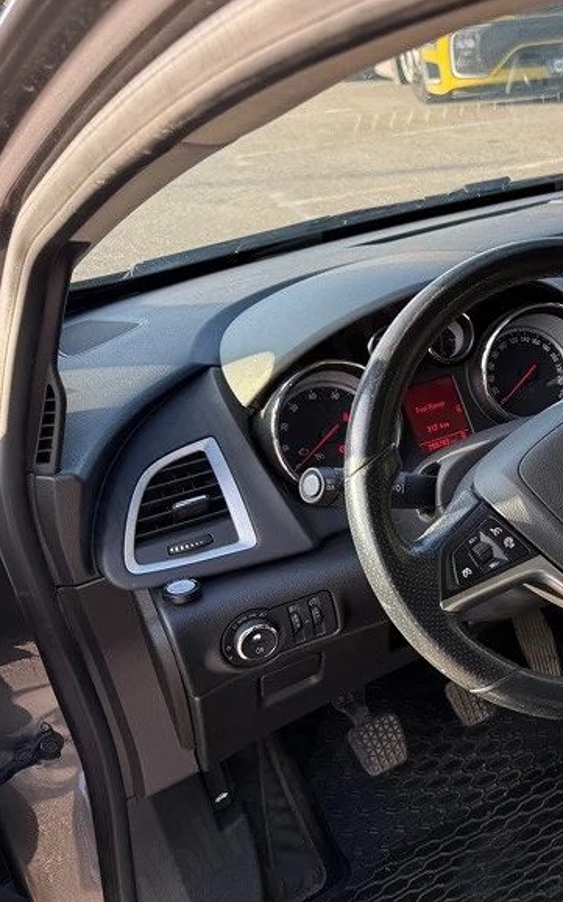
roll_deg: +4.2
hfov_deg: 25.0
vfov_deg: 45.3
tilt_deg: -23.2
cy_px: 437
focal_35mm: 44
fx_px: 1081
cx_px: 744
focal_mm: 6.76
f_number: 1.78
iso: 80
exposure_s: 1/258
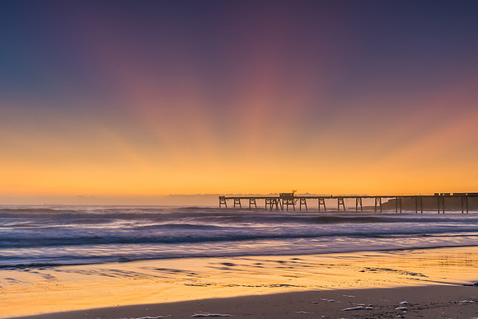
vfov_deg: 34.0
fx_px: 522
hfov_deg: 49.2
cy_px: 160
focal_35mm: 39
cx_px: 239
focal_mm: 38
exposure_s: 1.6
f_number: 9
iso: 100
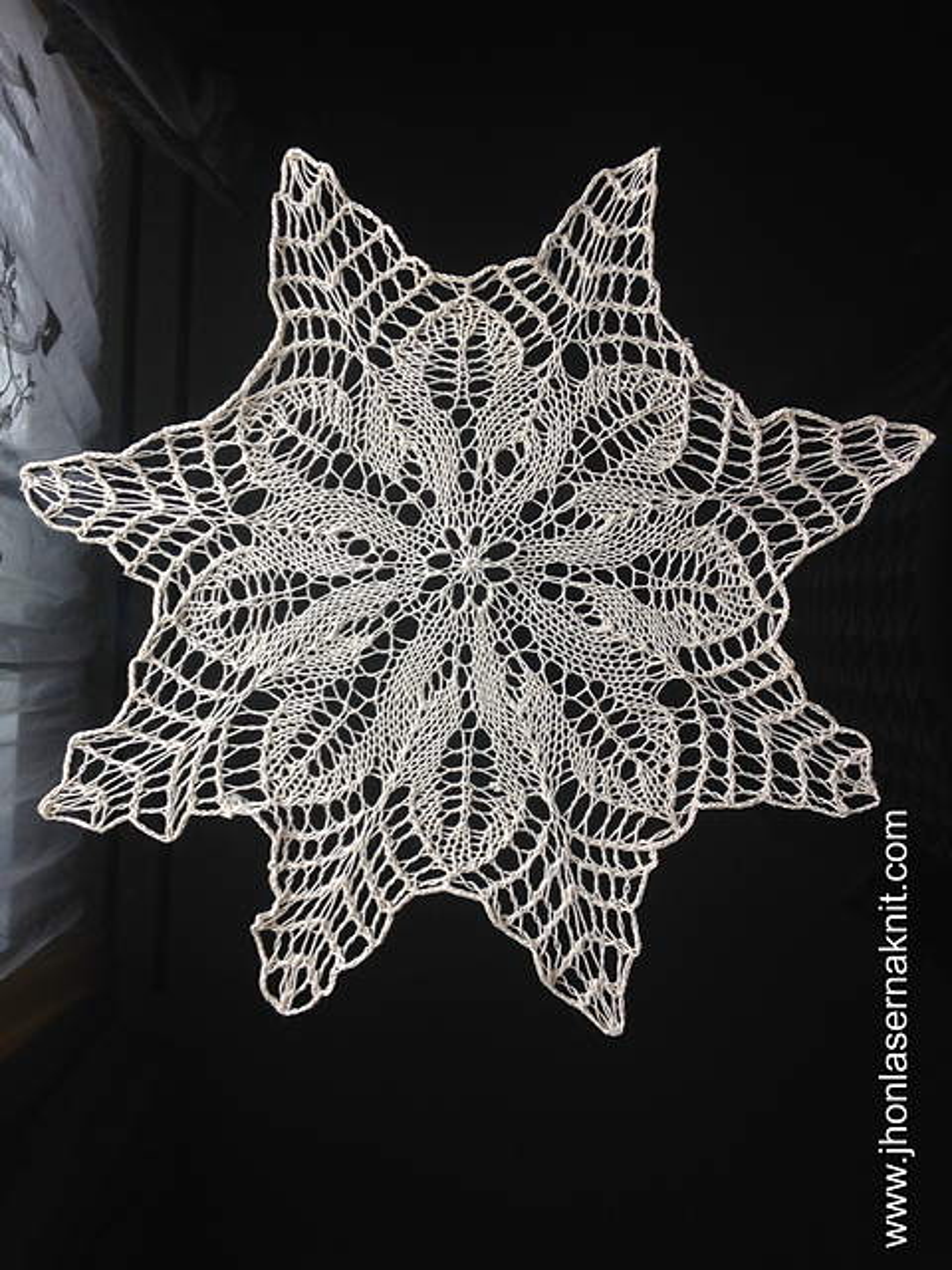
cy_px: 635
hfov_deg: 42.9
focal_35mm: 33
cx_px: 476
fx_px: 1210
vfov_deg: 55.4
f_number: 2.4
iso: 50
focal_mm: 4.12
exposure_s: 1/120
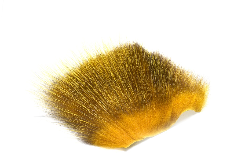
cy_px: 78
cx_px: 117
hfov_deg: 19.5
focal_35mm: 105
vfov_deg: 13.0
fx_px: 683
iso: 100
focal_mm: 105
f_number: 16
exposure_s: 1/10
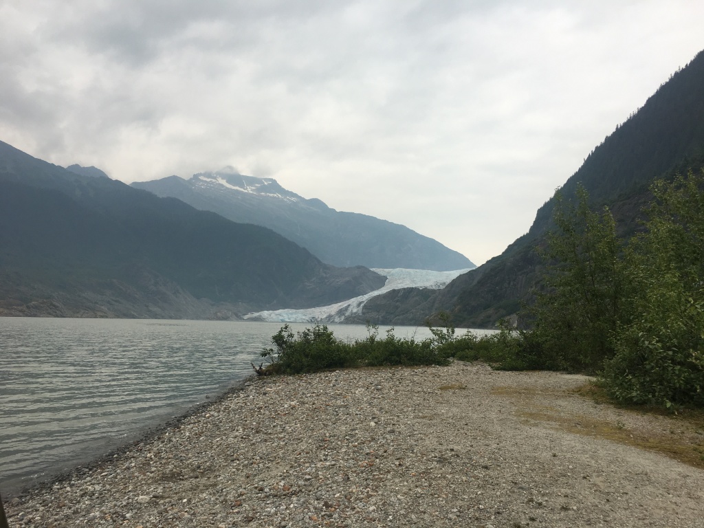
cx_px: 352
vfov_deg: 48.2
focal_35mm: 29
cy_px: 264
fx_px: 590
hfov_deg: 61.7
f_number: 2.2
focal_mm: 4.15
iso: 25
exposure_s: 1/1570
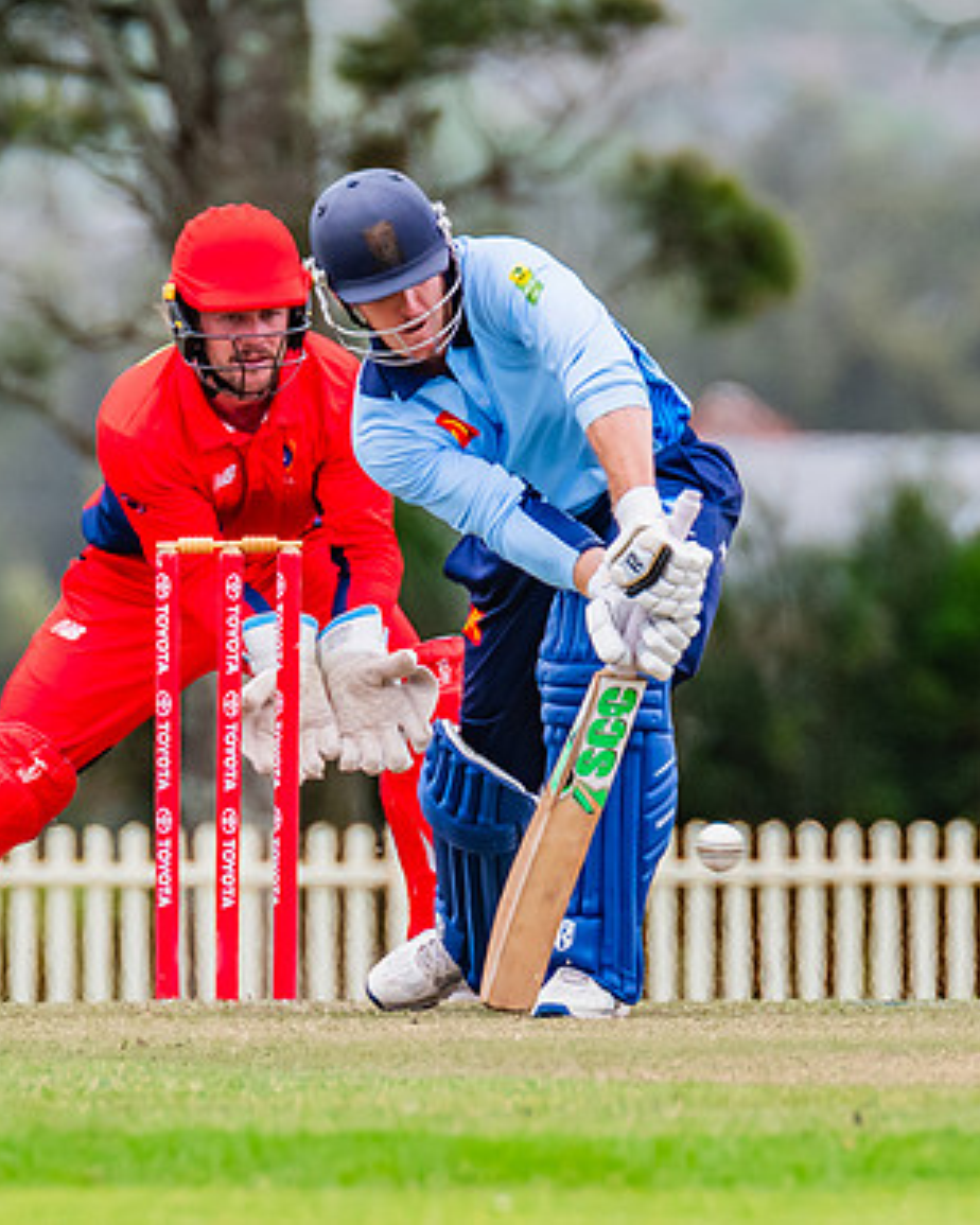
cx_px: 420
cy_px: 413
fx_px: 58443
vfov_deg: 1.2
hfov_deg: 1.0
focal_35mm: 1612
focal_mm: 600
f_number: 9
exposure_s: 1/1250
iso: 800
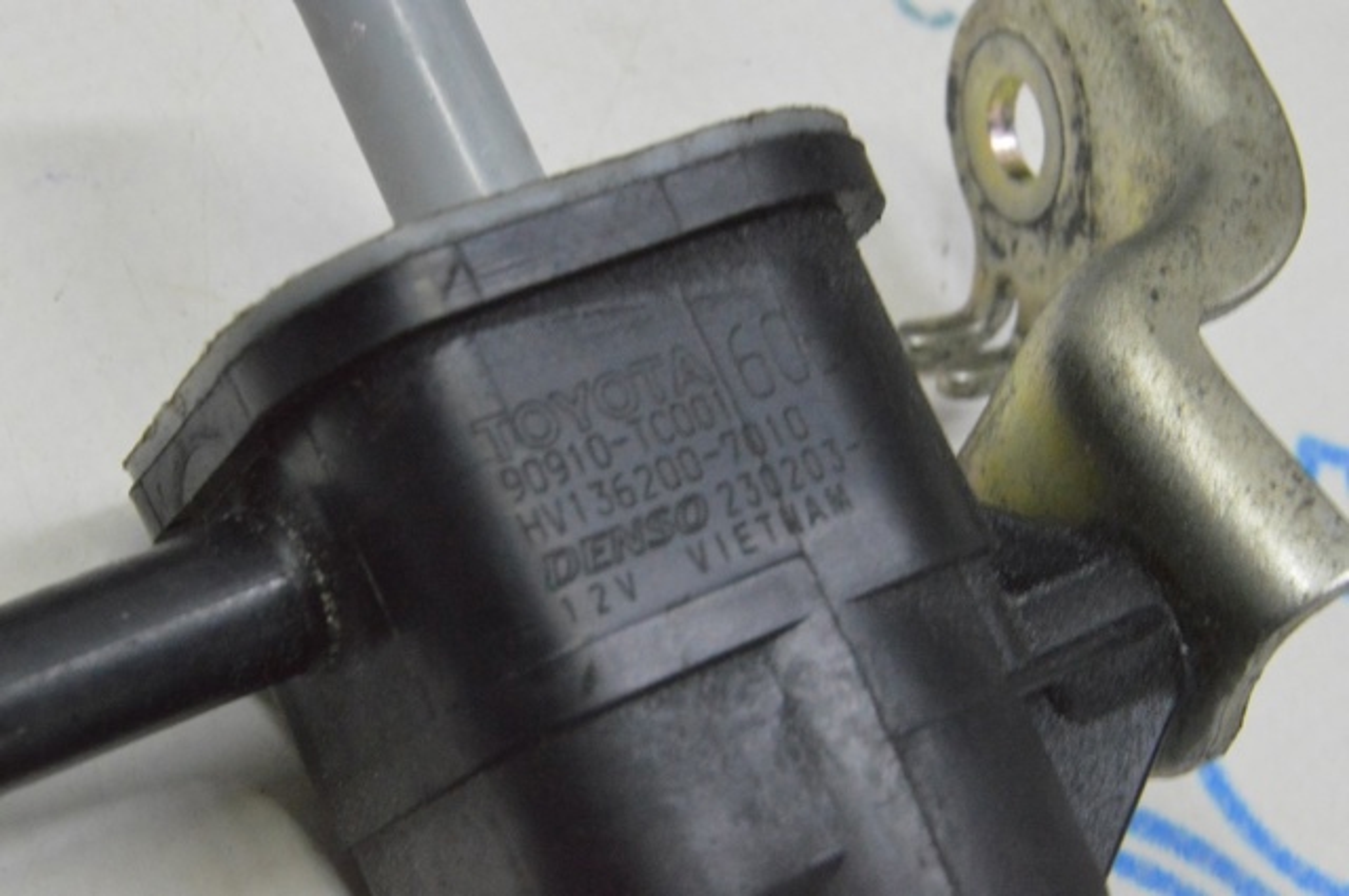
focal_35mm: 82
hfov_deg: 24.6
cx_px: 674
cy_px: 448
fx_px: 3088
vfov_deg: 16.5
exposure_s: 1/20
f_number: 20
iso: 6400
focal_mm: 55
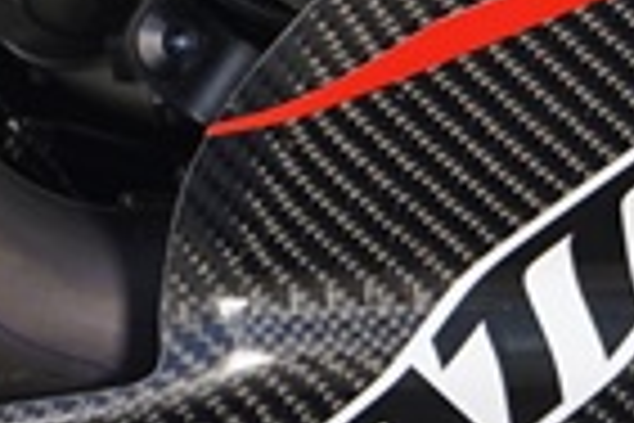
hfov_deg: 0.9
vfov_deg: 0.6
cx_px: 1048
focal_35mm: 2396
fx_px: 42193
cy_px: -180
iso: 200
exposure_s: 1/400
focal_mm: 352
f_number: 5.6
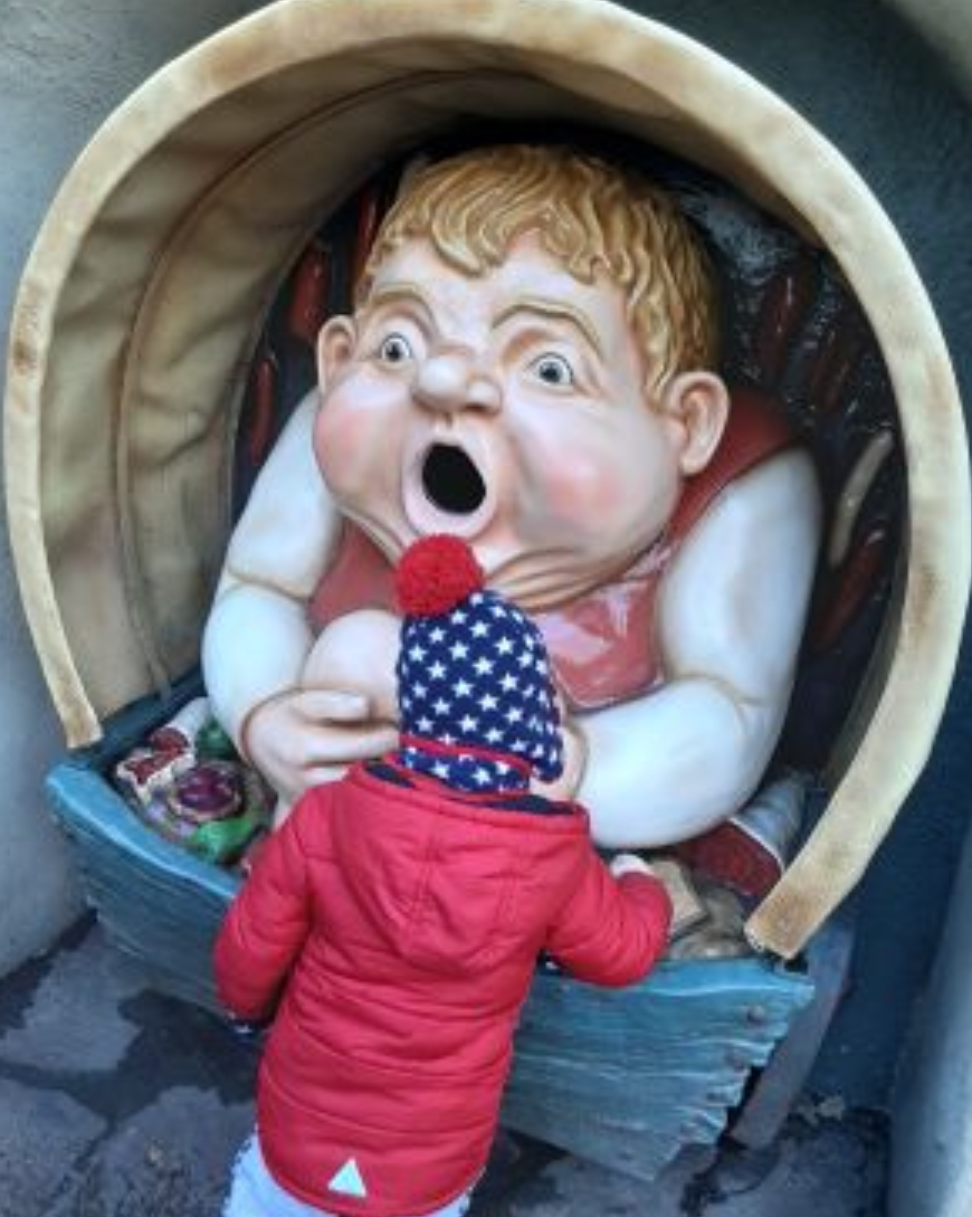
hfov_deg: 51.5
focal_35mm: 28
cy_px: 600
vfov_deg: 62.2
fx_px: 1008
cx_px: 486
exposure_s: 1/50
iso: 50
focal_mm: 3.93
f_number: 1.7
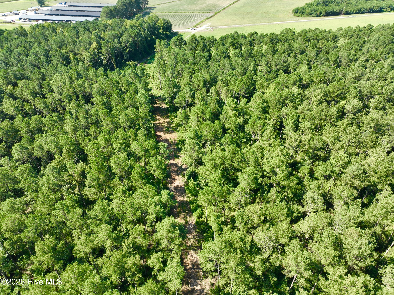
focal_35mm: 24
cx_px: 197
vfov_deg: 56.8
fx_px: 273
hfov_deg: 71.6
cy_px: 148
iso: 100
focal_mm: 12.29
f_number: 2.8
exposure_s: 1/500
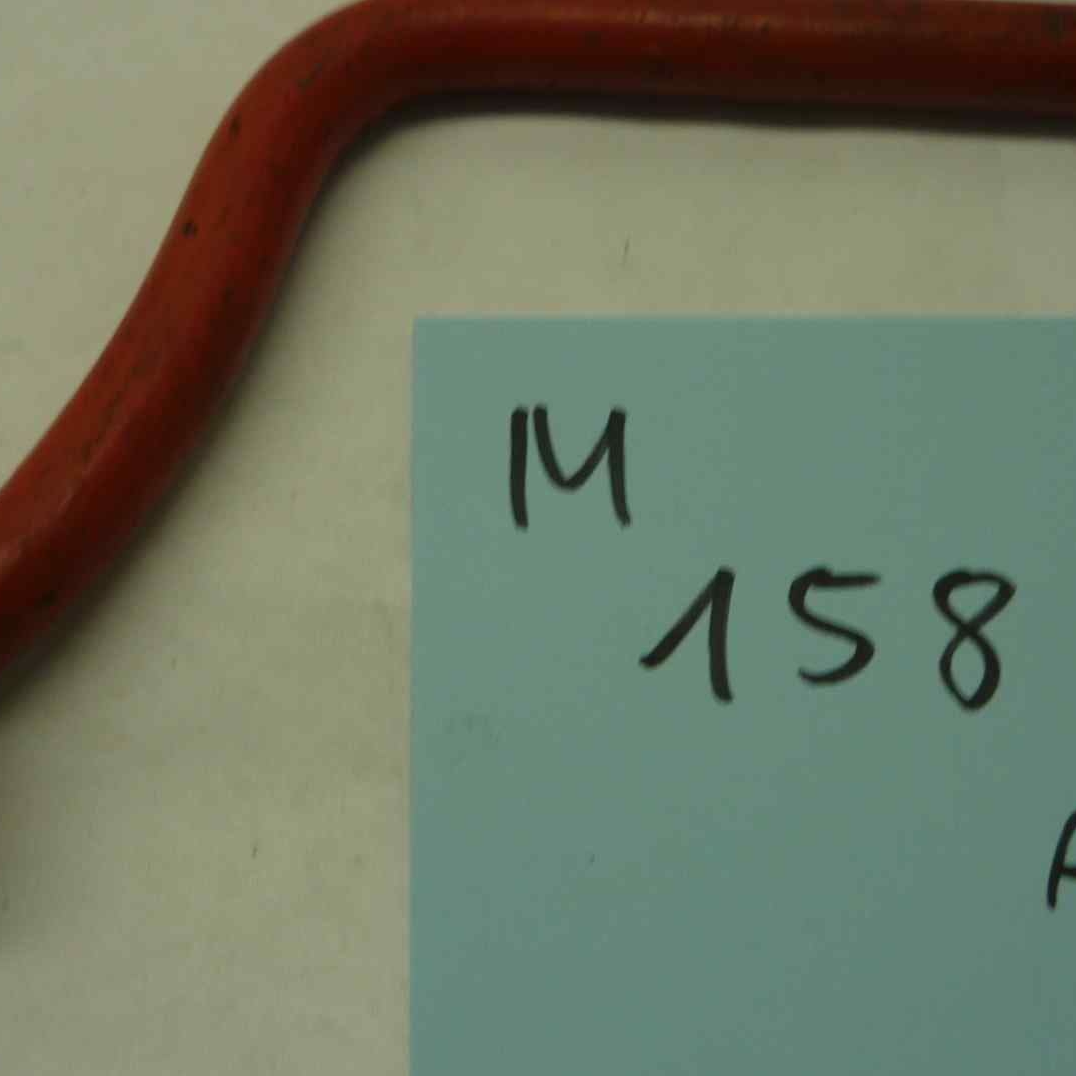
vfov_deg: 40.0
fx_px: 1477
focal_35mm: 42
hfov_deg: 40.0
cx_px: 514
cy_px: 495
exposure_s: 1/50
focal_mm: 4.1
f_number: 3.3
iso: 80
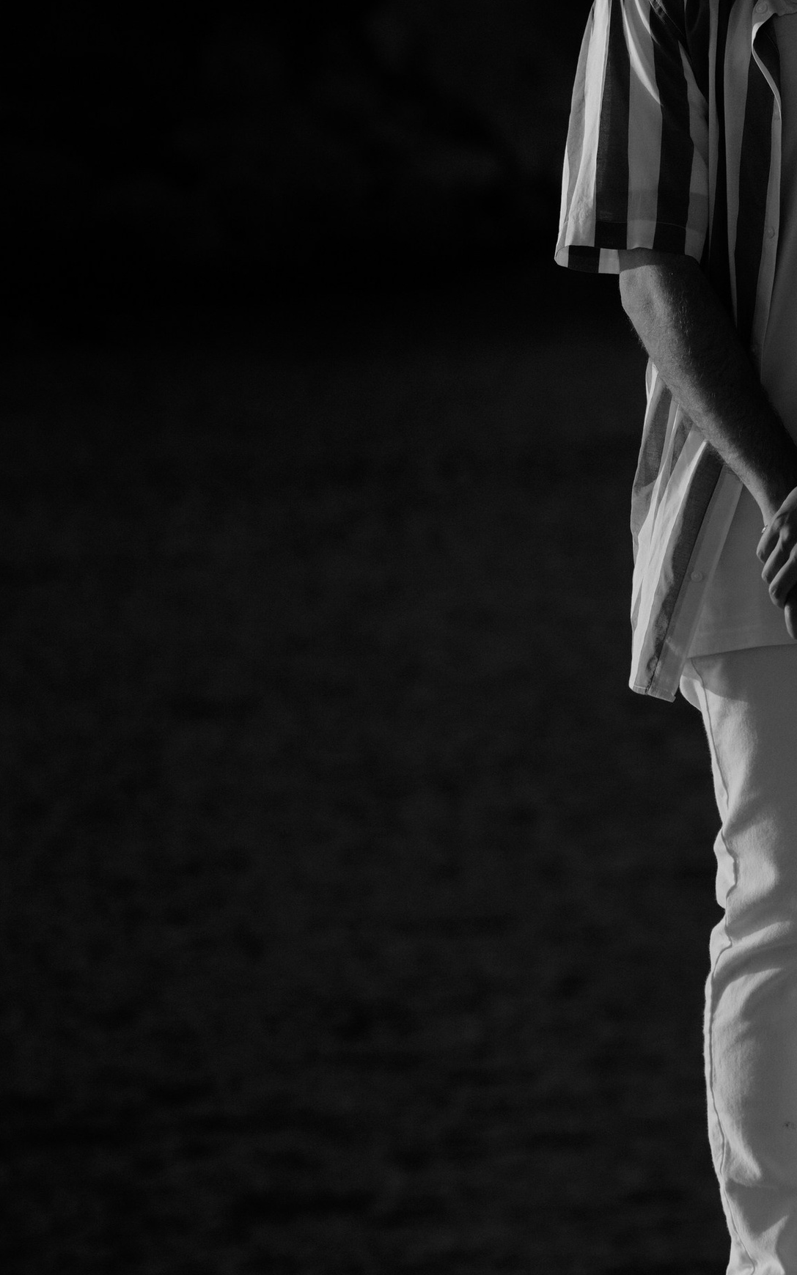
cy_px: 607
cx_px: 890
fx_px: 7819
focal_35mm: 225
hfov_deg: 5.8
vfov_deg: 9.3
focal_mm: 100
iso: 100
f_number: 3.5
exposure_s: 1/5000
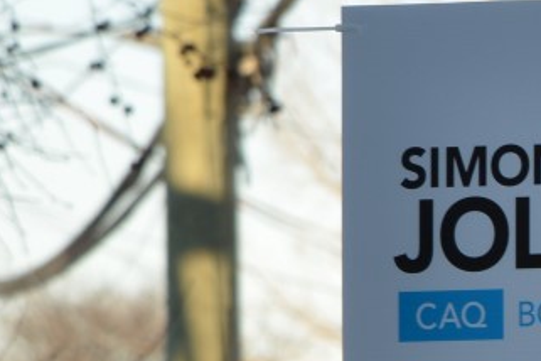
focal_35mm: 606
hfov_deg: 3.4
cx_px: 1247
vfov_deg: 2.3
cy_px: 653
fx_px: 9106
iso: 250
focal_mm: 120
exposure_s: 1/160
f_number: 9
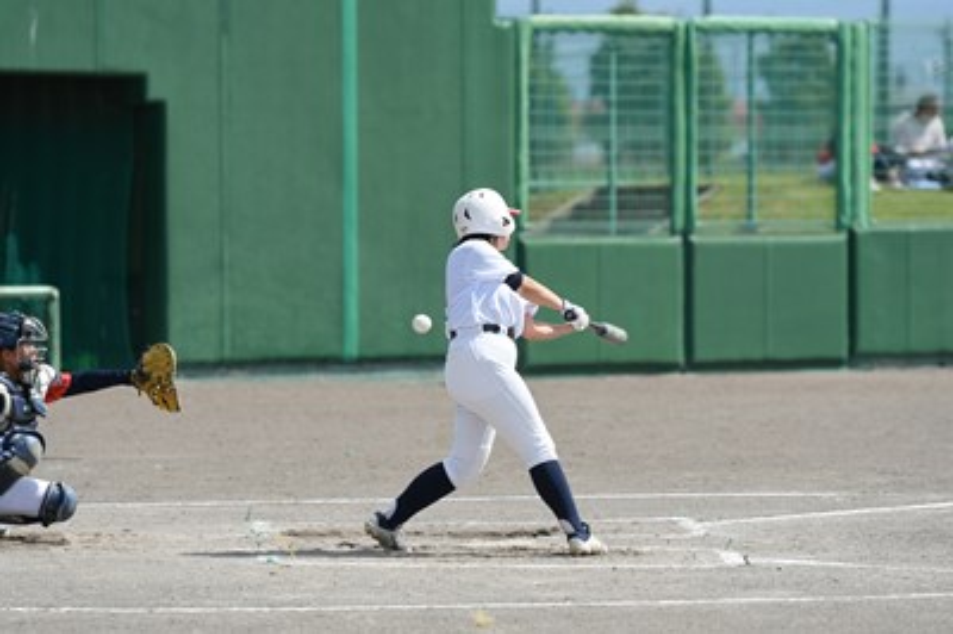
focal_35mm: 262
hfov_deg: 7.9
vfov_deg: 5.2
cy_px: 317
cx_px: 476
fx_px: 6943
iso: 160
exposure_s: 1/2000
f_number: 4
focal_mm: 175
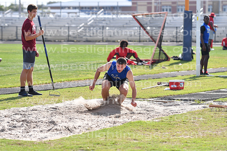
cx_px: 114
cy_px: 76
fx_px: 1135
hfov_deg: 11.4
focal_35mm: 180
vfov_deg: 7.6
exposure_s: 1/2000
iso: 200
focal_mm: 120
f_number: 4
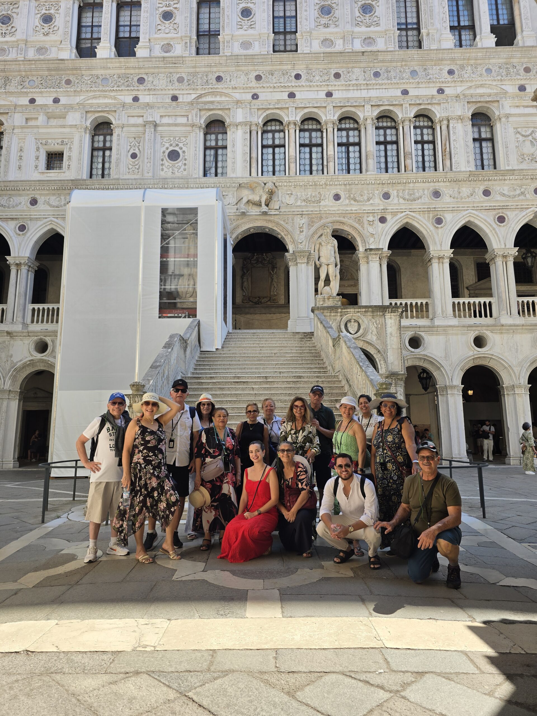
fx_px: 476
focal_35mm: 23
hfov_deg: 58.9
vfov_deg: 73.9
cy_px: 358
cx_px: 268
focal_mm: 6.3
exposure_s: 1/346
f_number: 1.7
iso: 12
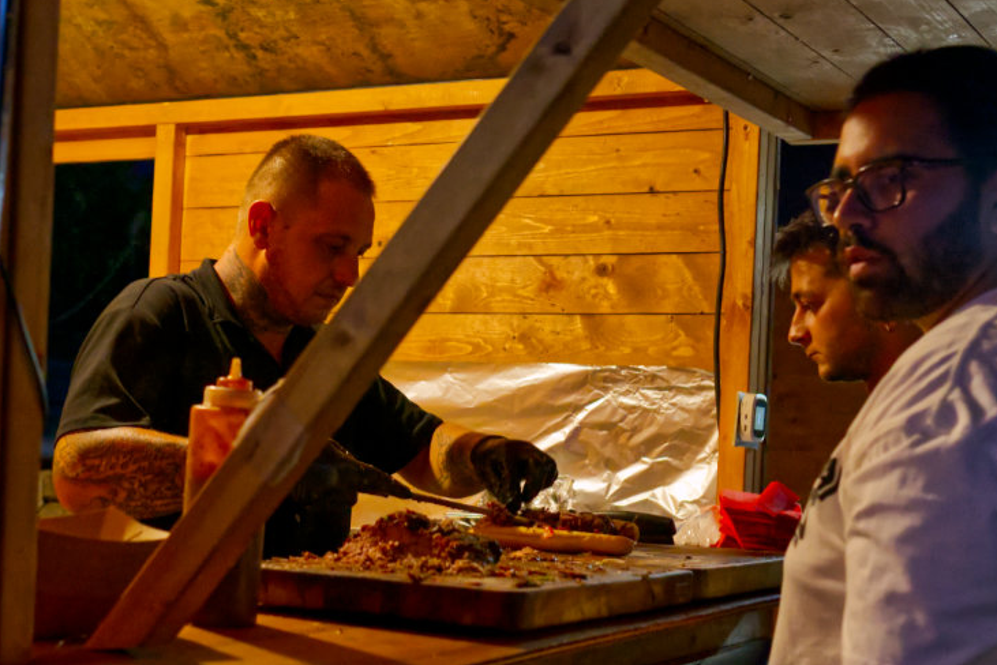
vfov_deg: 21.6
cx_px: 330
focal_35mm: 63
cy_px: 393
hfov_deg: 31.6
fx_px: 1745
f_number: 3.2
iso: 6400
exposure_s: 1/160
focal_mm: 30
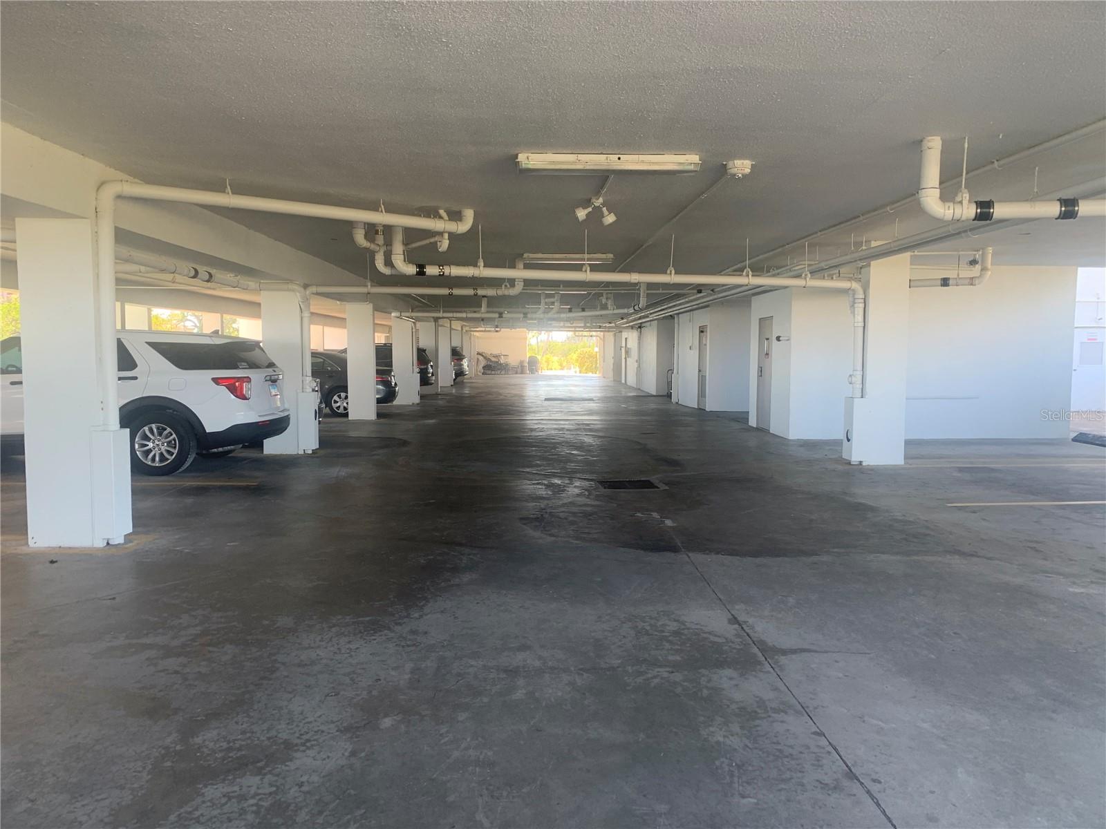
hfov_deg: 67.3
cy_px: 414
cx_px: 553
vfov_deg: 53.1
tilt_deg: -3.6
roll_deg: -1.0
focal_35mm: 26
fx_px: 831
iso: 50
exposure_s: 1/121
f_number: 1.8
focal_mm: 4.25
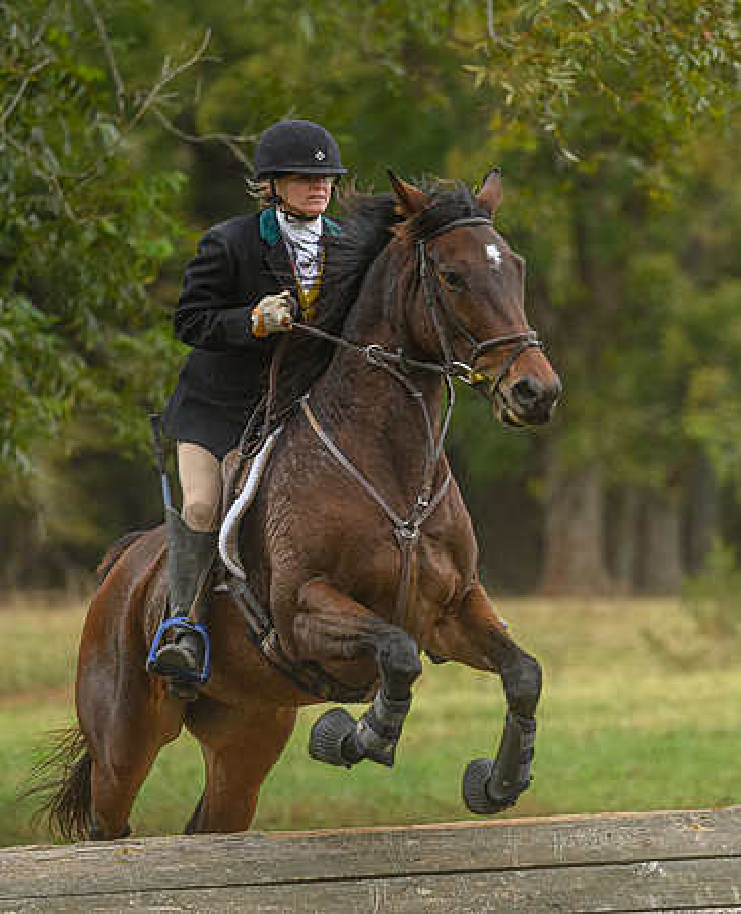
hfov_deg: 5.4
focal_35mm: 291
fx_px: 7907
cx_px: 467
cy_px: 424
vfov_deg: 6.6
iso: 800
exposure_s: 1/640
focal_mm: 190
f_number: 3.5
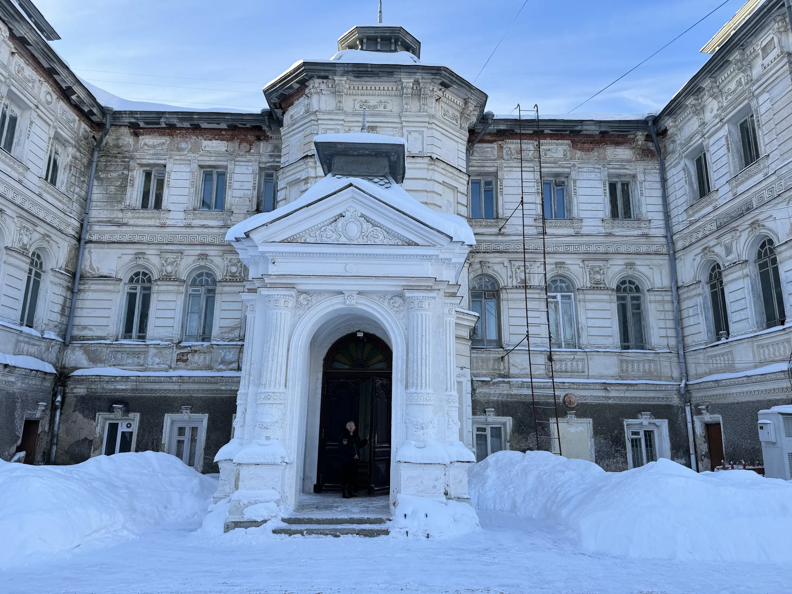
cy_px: 297
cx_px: 396
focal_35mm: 24
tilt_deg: +13.6
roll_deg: -1.3
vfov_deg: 56.8
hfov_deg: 71.6
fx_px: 549
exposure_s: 1/864
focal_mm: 6.86
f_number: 1.78
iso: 80
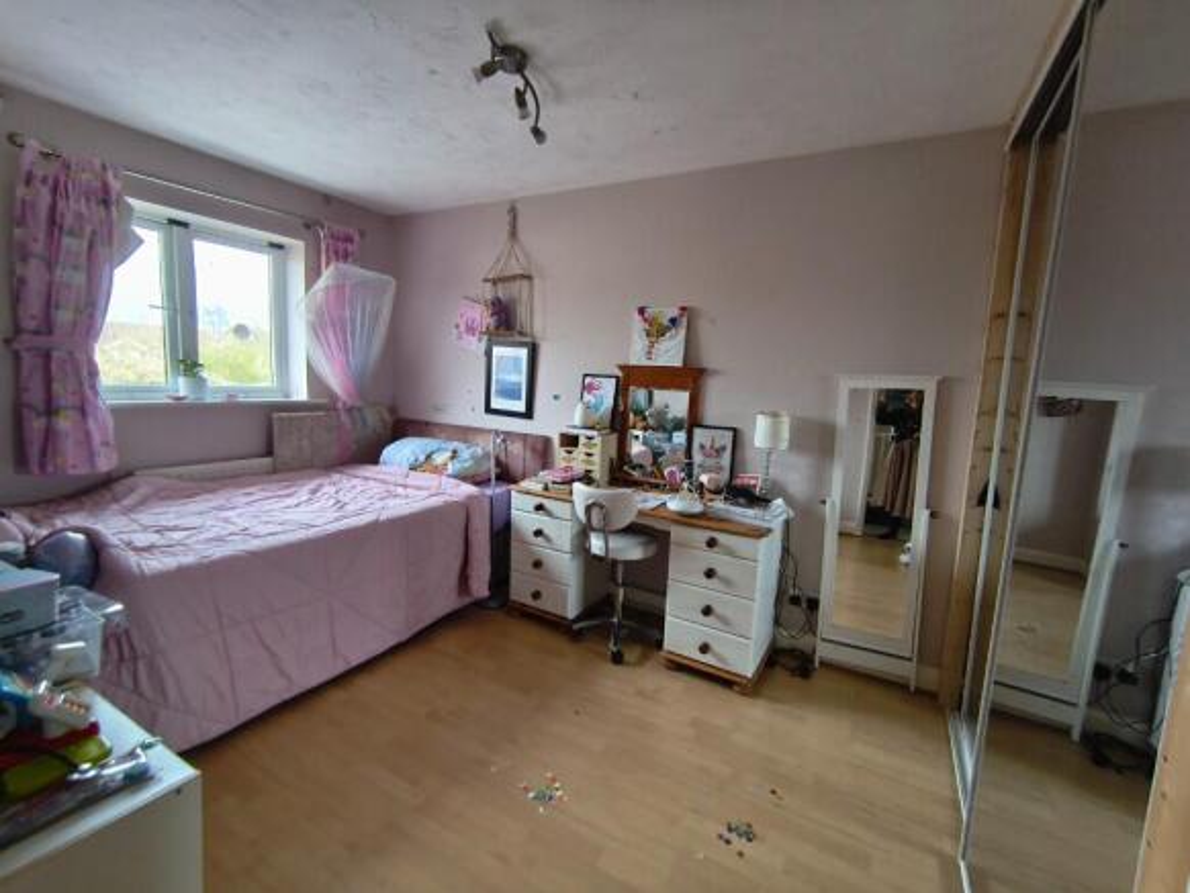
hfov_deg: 98.1
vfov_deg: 81.8
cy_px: 446
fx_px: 516
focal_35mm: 15
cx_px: 595
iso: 250
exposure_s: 1/50
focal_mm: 1.65
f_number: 2.2
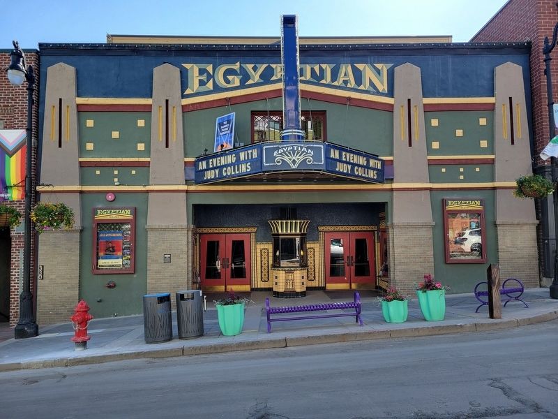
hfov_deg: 67.3
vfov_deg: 53.1
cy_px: 210
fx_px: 419
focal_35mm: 26
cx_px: 279
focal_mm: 5.4
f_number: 1.8
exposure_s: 1/505
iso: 40
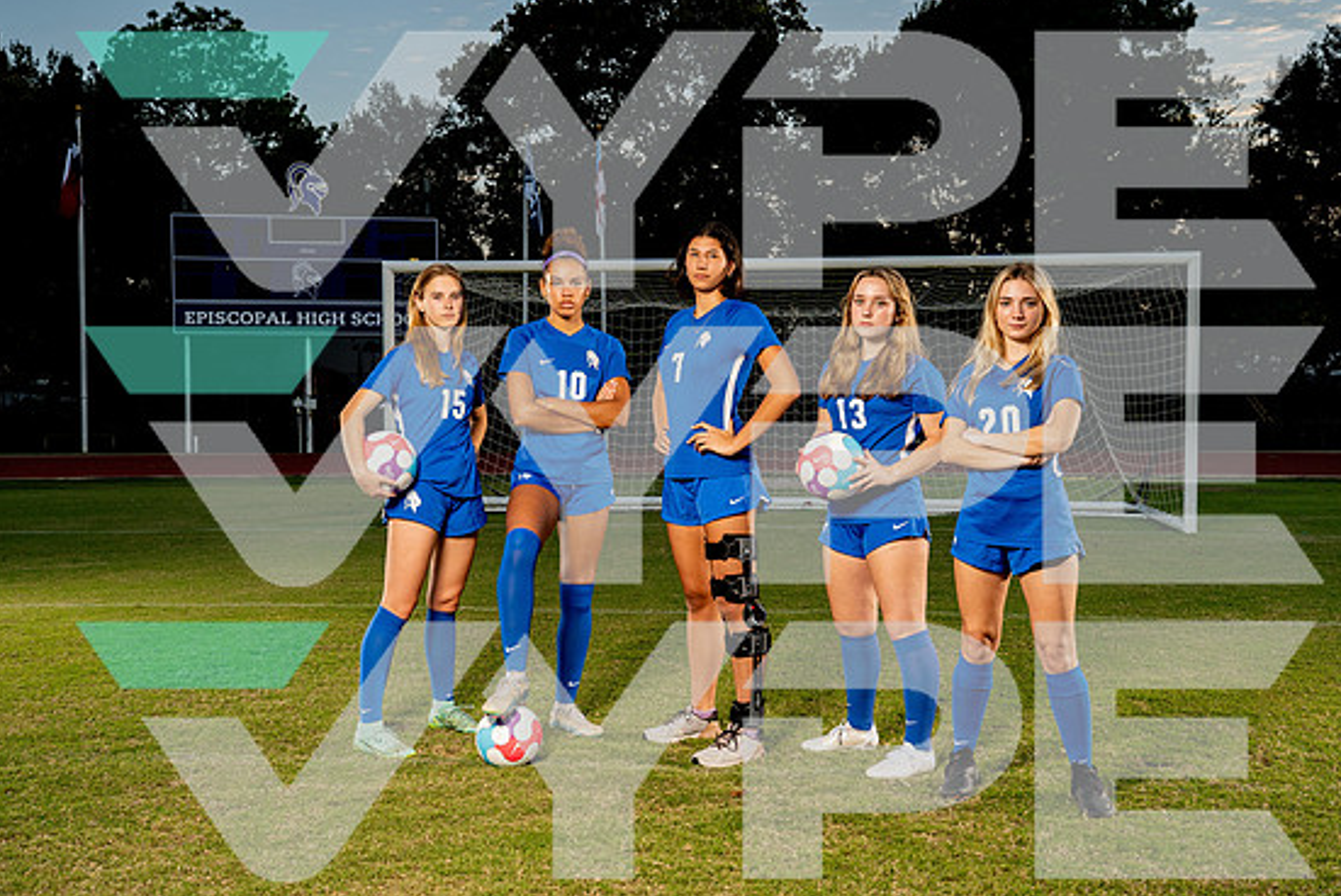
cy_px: 457
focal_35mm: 40
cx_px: 703
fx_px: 1491
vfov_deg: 33.4
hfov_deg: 48.4
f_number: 8
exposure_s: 1/250
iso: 500
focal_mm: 38
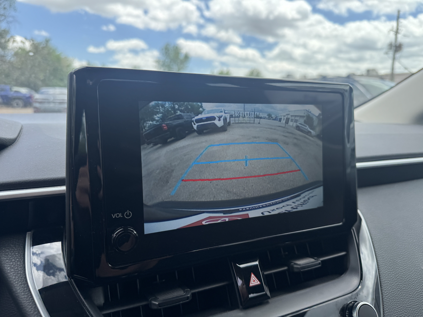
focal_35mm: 24
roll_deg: -1.3
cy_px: 158
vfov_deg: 56.8
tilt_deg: -12.6
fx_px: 293
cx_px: 212
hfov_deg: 71.6
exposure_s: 1/842
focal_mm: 6.76
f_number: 1.78
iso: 80
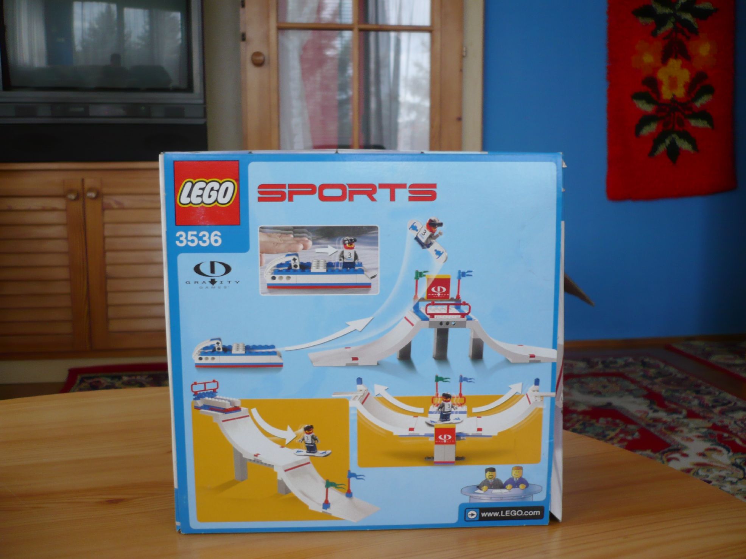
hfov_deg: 52.6
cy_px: 280
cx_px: 373
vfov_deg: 40.7
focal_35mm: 35
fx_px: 754
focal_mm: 5.8
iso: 100
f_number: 2.8
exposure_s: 1/30
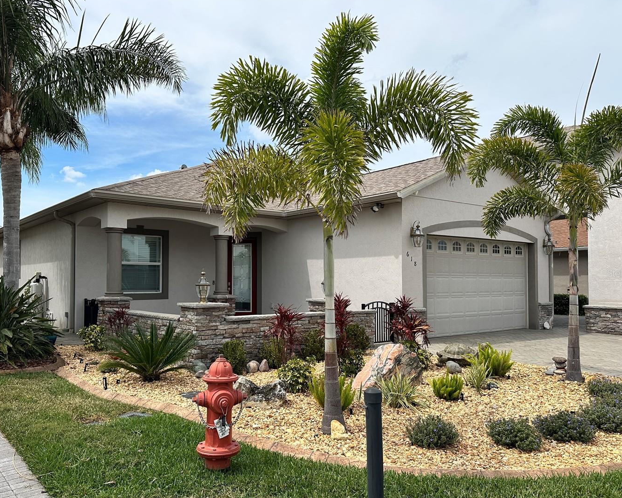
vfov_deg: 51.4
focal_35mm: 28
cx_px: 280
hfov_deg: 62.1
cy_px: 273
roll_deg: -0.6
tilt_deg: +1.6
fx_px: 515
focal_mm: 6.86
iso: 80
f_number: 1.78
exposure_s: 1/4762
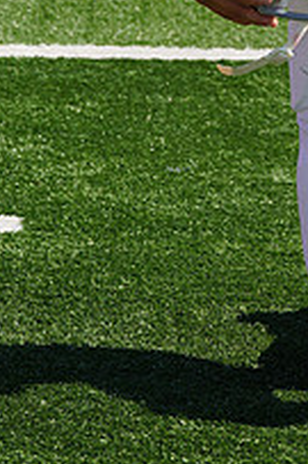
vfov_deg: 4.2
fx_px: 6273
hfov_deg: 2.8
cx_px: 408
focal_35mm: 488
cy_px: -121
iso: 100
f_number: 10
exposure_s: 1/250
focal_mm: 171
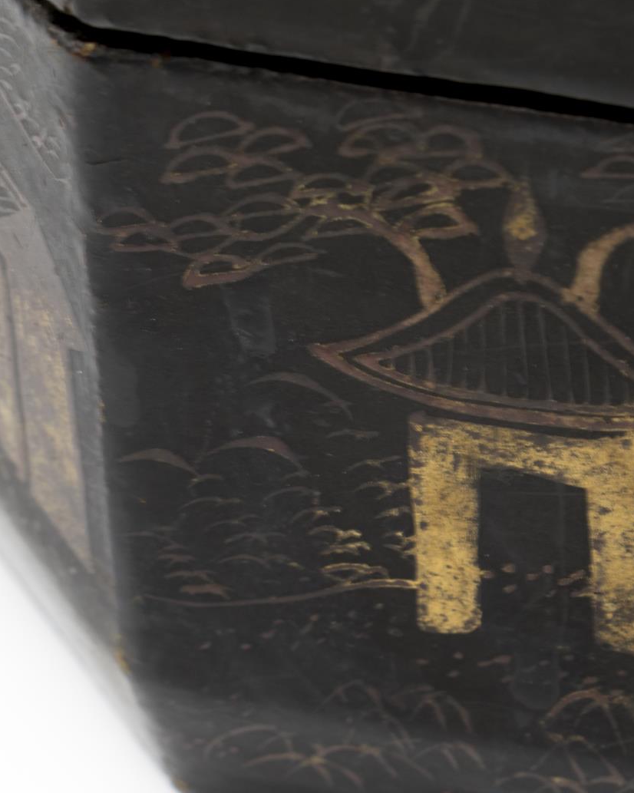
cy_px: 506
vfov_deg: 12.8
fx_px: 3517
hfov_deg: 10.3
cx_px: 508
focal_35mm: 150
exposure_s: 1/20
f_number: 16
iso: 200
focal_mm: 55
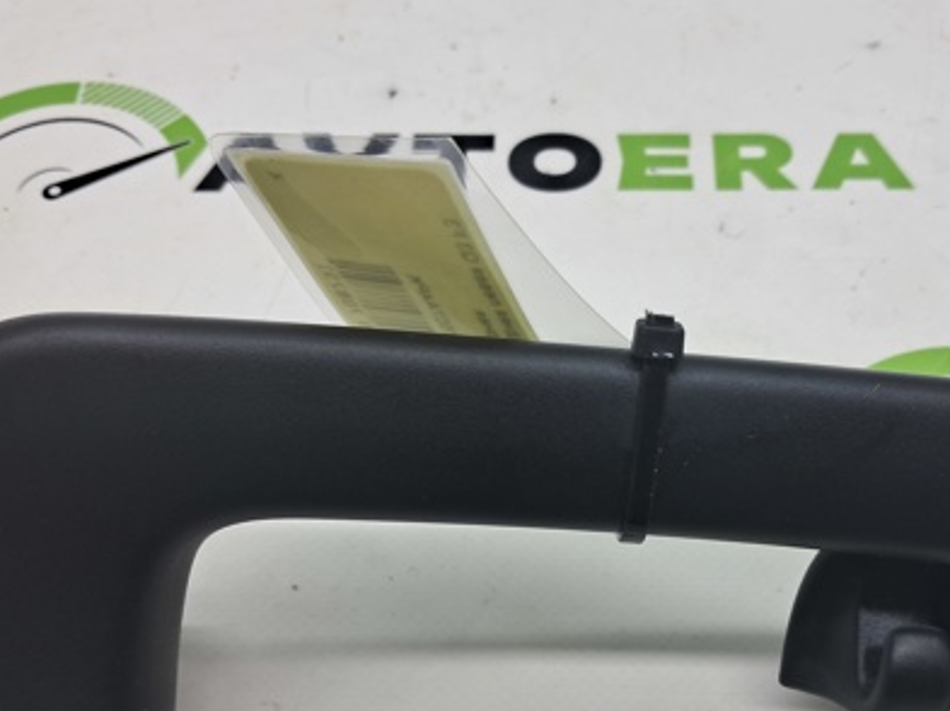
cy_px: 514
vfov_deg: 32.3
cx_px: 592
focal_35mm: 44
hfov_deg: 42.7
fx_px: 1206
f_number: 1.8
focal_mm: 4
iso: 50
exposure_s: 1/100
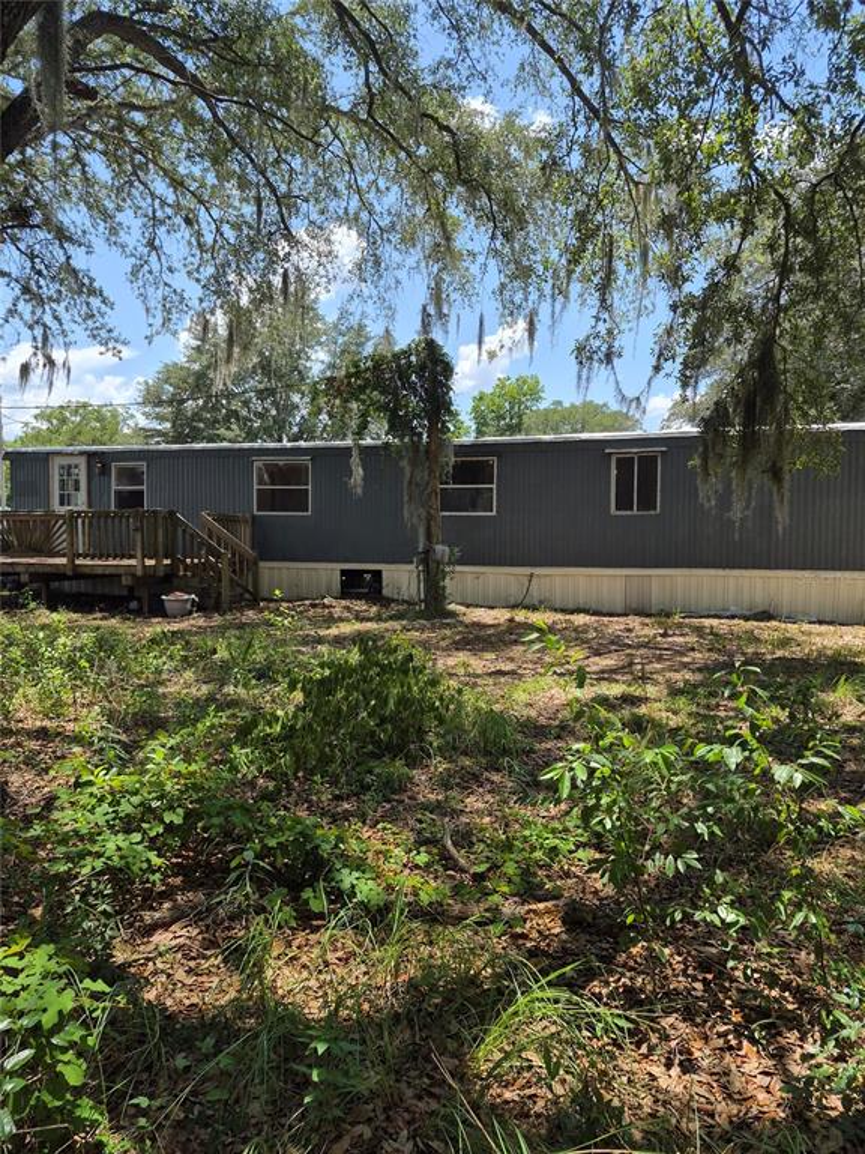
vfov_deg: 73.9
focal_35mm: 23
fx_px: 766
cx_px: 432
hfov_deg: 58.9
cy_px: 577
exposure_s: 1/3496
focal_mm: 5.4
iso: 80
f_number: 1.8
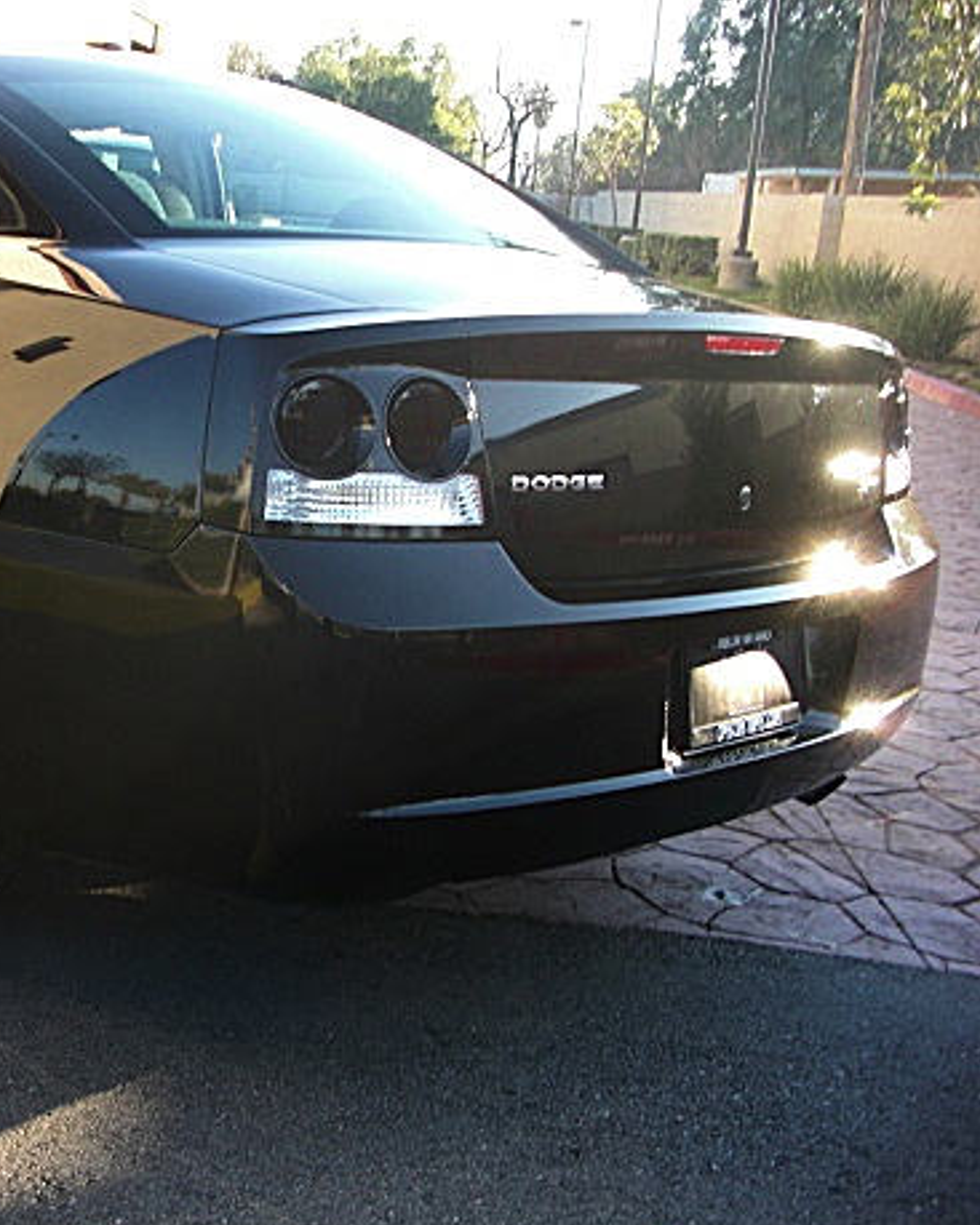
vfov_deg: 38.1
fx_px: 1777
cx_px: 128
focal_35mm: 49
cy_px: 617
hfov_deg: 29.7
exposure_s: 1/100
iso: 50
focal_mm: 6.3
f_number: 2.8
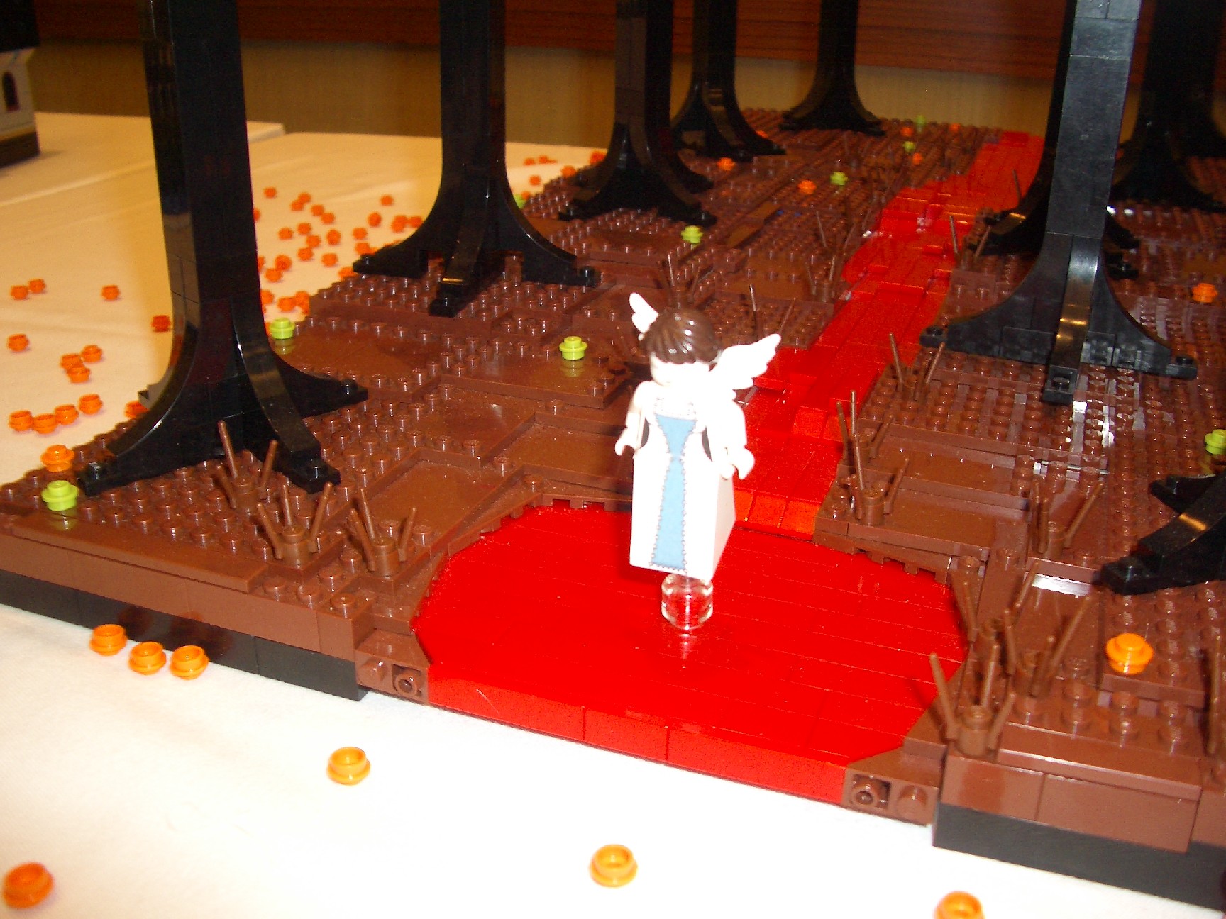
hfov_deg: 52.6
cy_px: 460
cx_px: 613
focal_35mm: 35
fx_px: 1240
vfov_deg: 40.7
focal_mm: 5.8
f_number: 2.6
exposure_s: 1/60
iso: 100
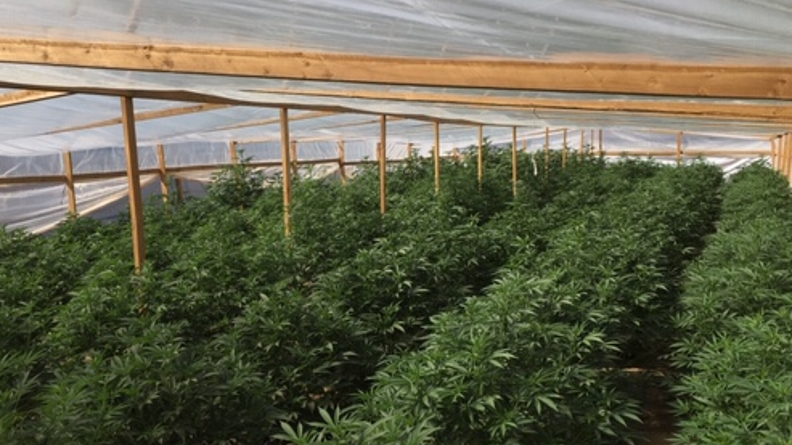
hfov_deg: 49.3
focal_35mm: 41
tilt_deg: -8.0
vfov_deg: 28.7
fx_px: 861
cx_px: 339
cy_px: 307
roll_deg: +2.6
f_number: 2.2
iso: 25
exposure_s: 1/1304
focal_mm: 4.15
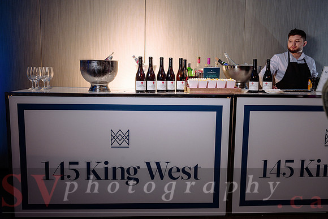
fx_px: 274
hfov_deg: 61.7
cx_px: 168
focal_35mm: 30
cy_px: 104
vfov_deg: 43.5
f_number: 6.3
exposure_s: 1/50
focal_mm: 28.5
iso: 500
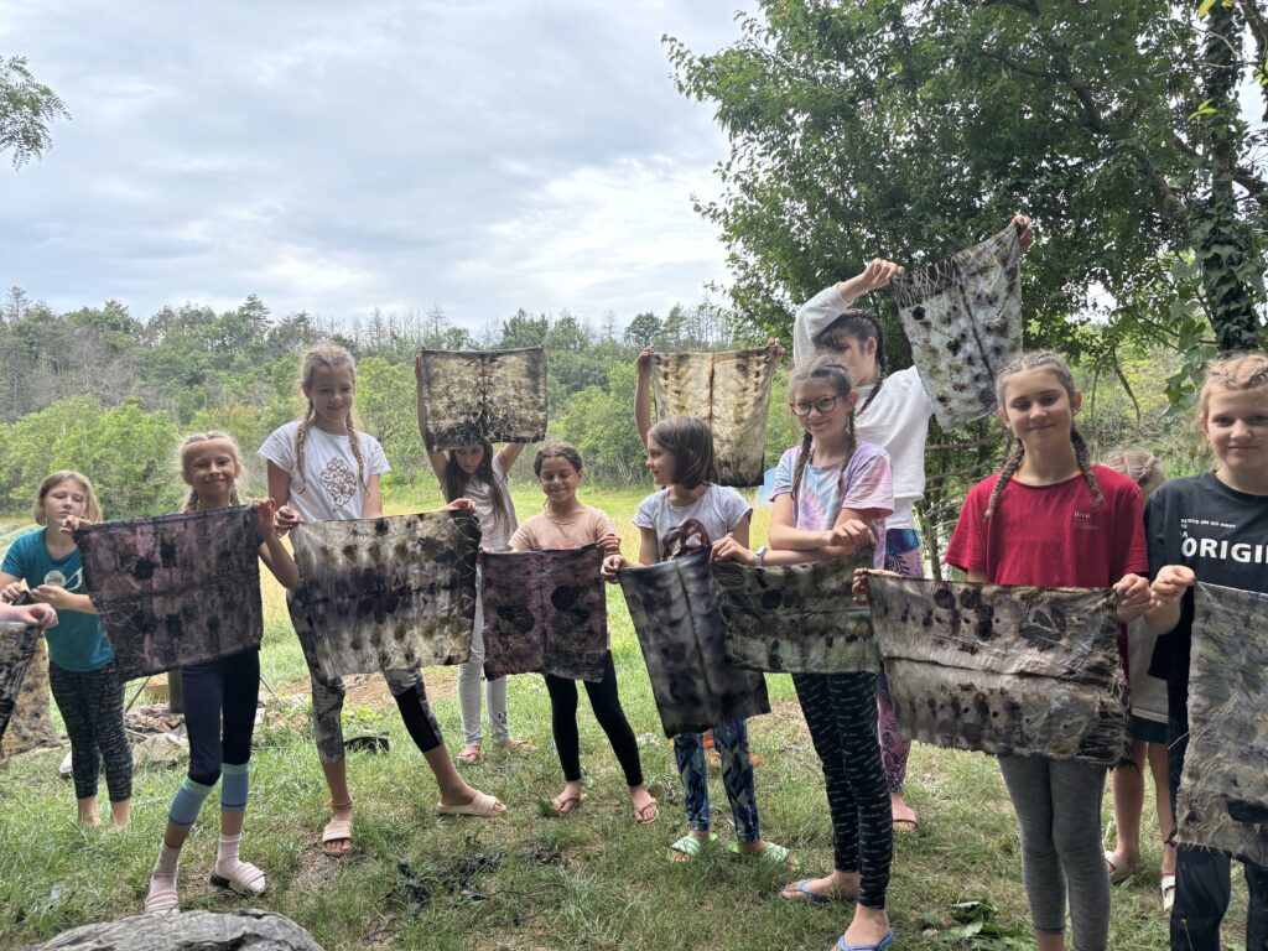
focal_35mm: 26
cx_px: 634
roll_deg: +2.5
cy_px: 476
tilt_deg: -3.1
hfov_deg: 67.3
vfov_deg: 53.1
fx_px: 952
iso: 50
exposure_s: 1/418
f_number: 1.6
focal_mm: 5.96
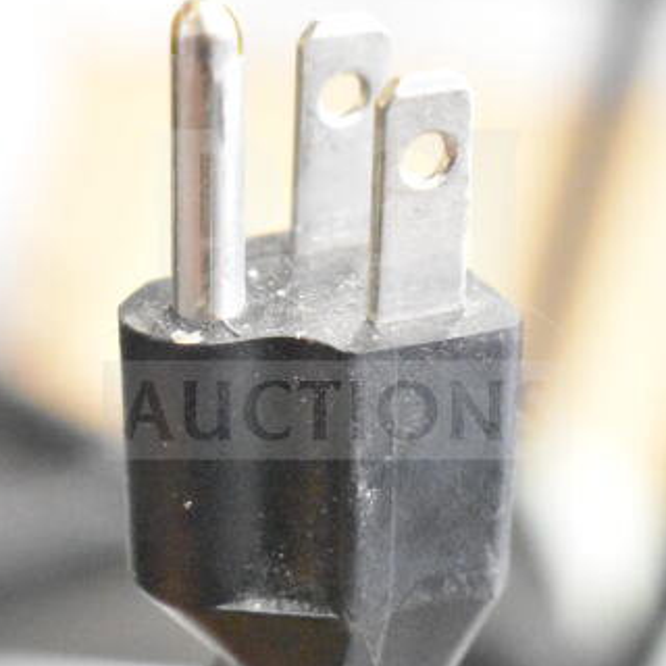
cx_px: 335
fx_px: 2913
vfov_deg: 13.0
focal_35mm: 134
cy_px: 294
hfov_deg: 13.0
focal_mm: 55
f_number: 5.6
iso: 25600
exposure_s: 1/80
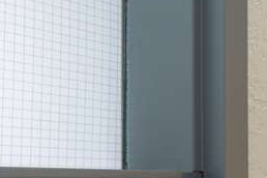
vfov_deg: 14.2
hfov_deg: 12.4
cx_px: 752
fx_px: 690
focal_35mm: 93
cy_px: 223
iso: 160
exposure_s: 1/1.25
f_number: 10
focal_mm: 16
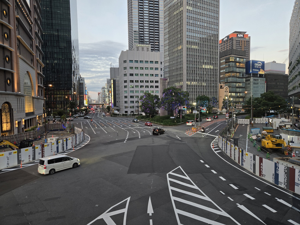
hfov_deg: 73.9
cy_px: 112
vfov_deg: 58.9
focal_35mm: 23
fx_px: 199
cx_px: 150
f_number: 1.8
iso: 80
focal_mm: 5.4
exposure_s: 1/120
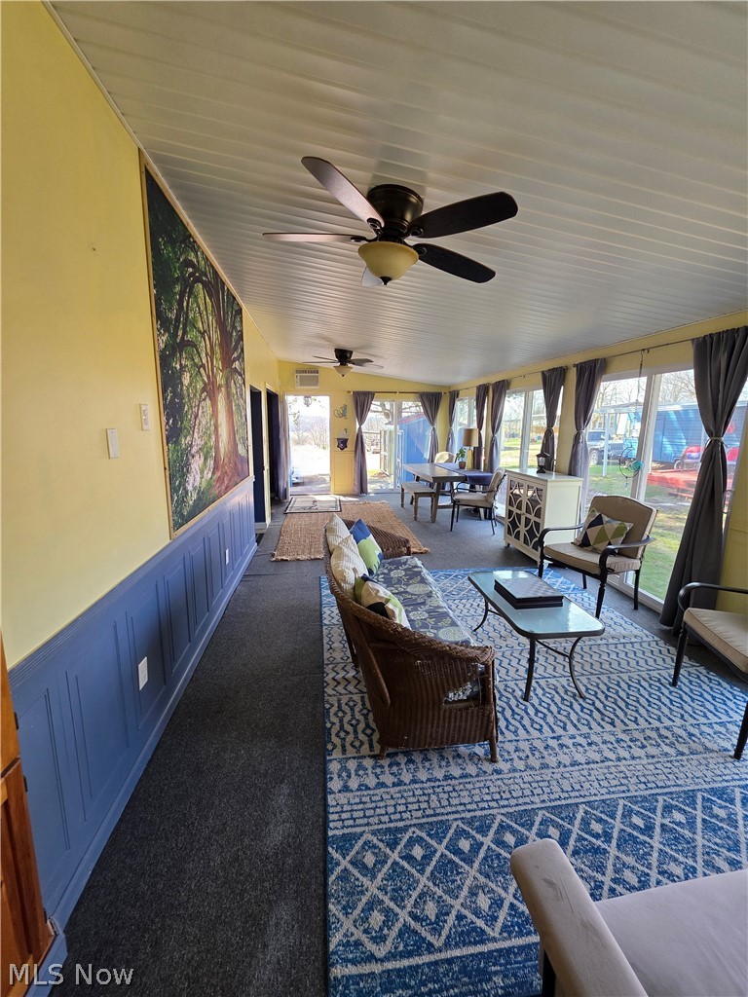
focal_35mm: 13
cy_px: 498
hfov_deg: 89.9
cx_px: 374
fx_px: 375
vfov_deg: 106.2
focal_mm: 2.2
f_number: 1.9
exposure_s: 1/120
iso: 100
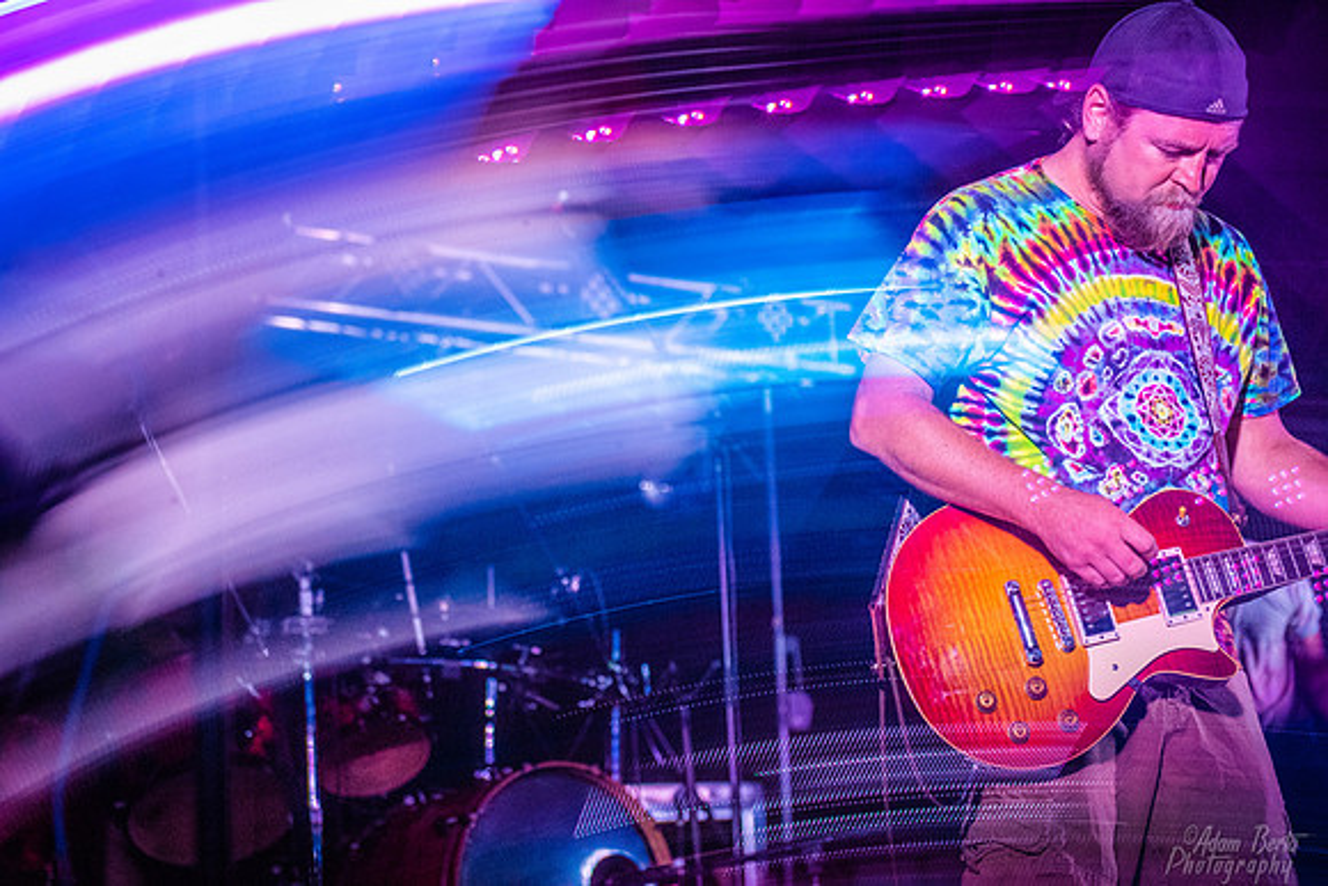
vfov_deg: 19.5
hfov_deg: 28.8
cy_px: 443
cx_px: 664
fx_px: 2583
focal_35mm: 70
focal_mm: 70
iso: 3200
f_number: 13
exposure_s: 1/13
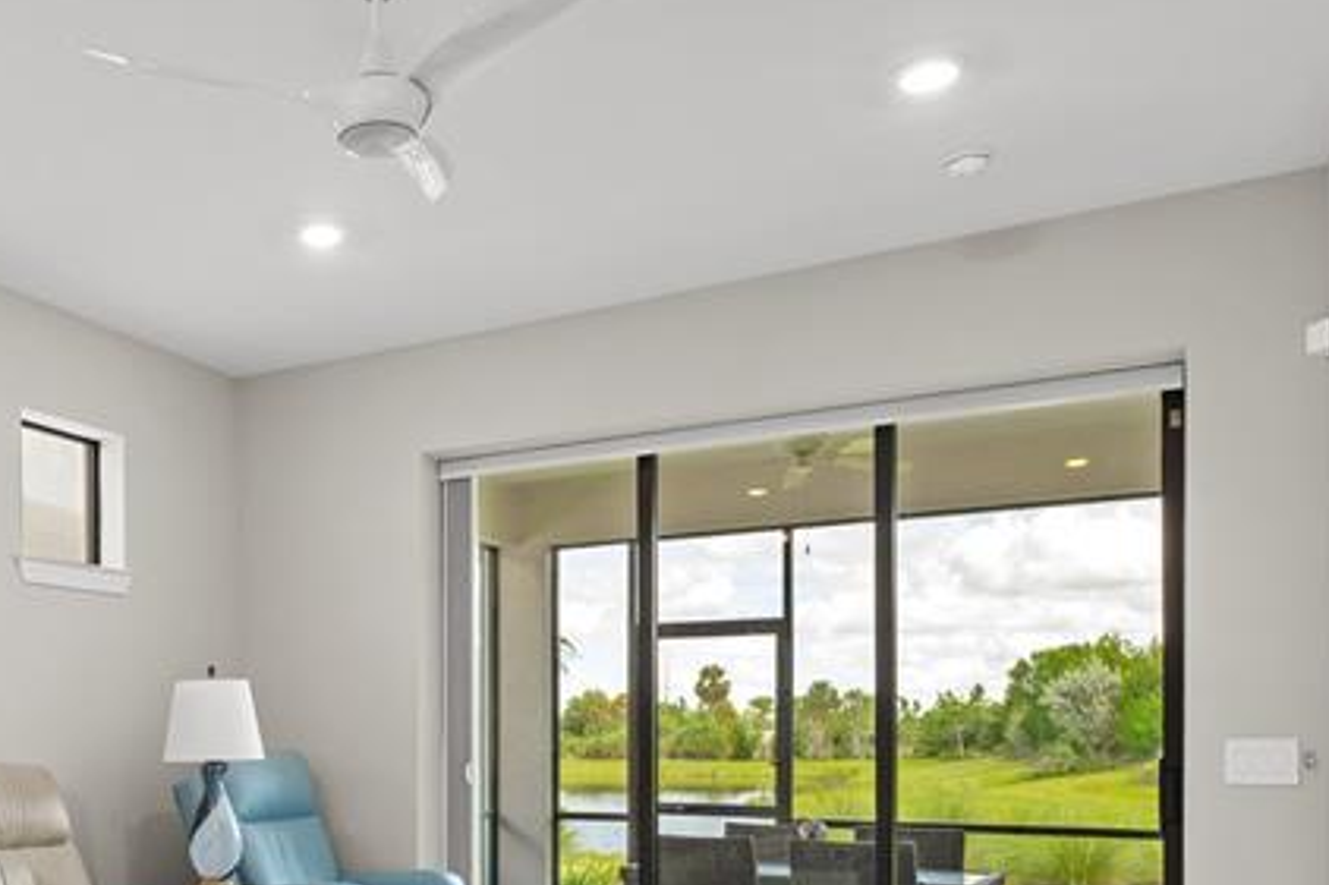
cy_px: 775
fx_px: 1255
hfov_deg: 52.9
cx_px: 309
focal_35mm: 34
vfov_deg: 36.7
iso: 100
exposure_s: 1/4
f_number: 7.1
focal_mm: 14
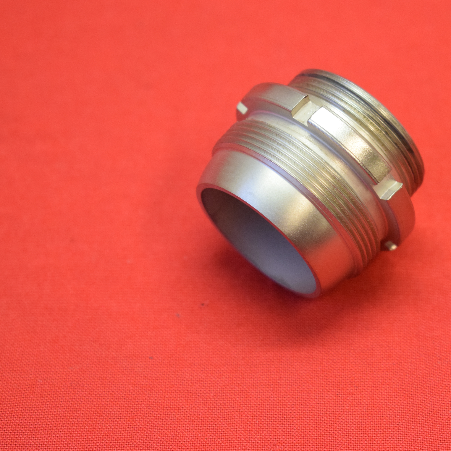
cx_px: 310
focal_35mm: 106
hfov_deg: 16.4
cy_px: 226
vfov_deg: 16.5
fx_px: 1557
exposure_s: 1/60
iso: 1250
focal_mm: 55
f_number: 5.6
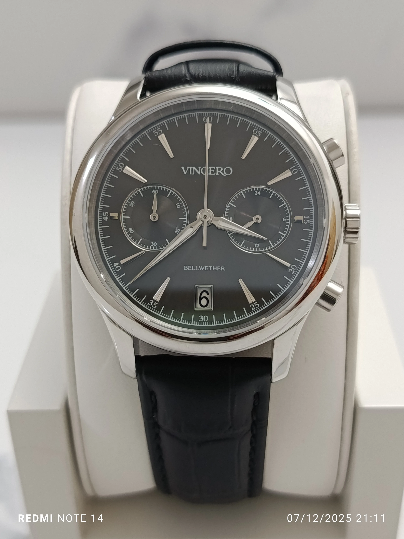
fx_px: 747
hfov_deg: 30.3
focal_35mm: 48
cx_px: 202
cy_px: 270
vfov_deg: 39.7
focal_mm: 5.24
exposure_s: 1/100
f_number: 1.7
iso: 788
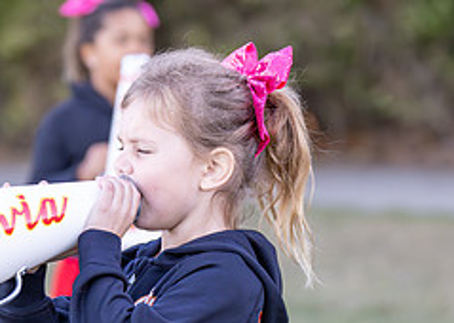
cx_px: 172
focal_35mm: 298
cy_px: 248
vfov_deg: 4.8
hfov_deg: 6.8
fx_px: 3837
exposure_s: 1/1600
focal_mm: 100
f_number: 2.8
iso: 1600
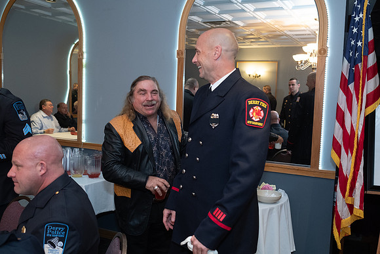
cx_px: 190
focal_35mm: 35
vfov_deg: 37.9
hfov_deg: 54.4
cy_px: 127
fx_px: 370
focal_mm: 23
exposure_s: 1/125
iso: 1600
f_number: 3.2
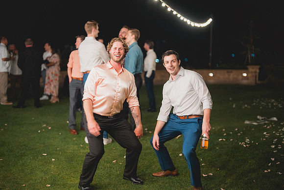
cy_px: 95
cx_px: 142
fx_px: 395
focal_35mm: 50
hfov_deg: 39.6
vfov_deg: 27.0
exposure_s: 1/200
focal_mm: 50
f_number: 1.2
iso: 1600
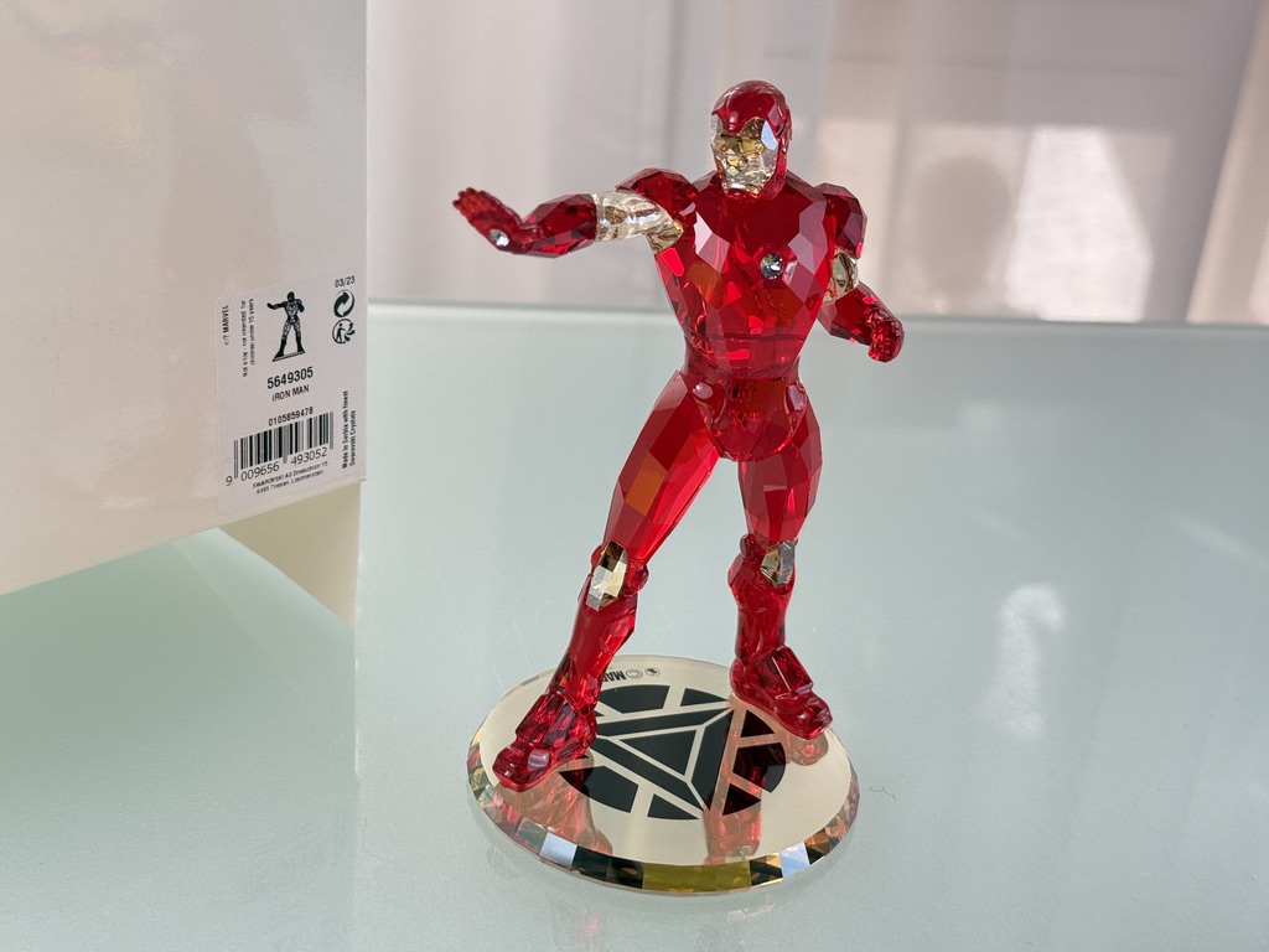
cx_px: 634
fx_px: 1760
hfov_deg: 39.7
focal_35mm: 48
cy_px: 476
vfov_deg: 30.3
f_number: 1.78
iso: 100
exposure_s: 1/405
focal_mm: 6.76
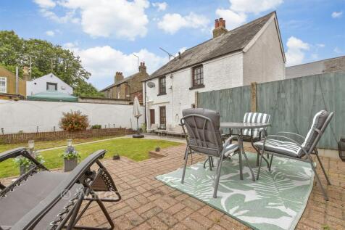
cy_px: 115
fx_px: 144
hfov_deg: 100.4
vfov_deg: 77.3
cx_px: 172
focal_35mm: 15
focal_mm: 10
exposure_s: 1/200
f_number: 8
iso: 250
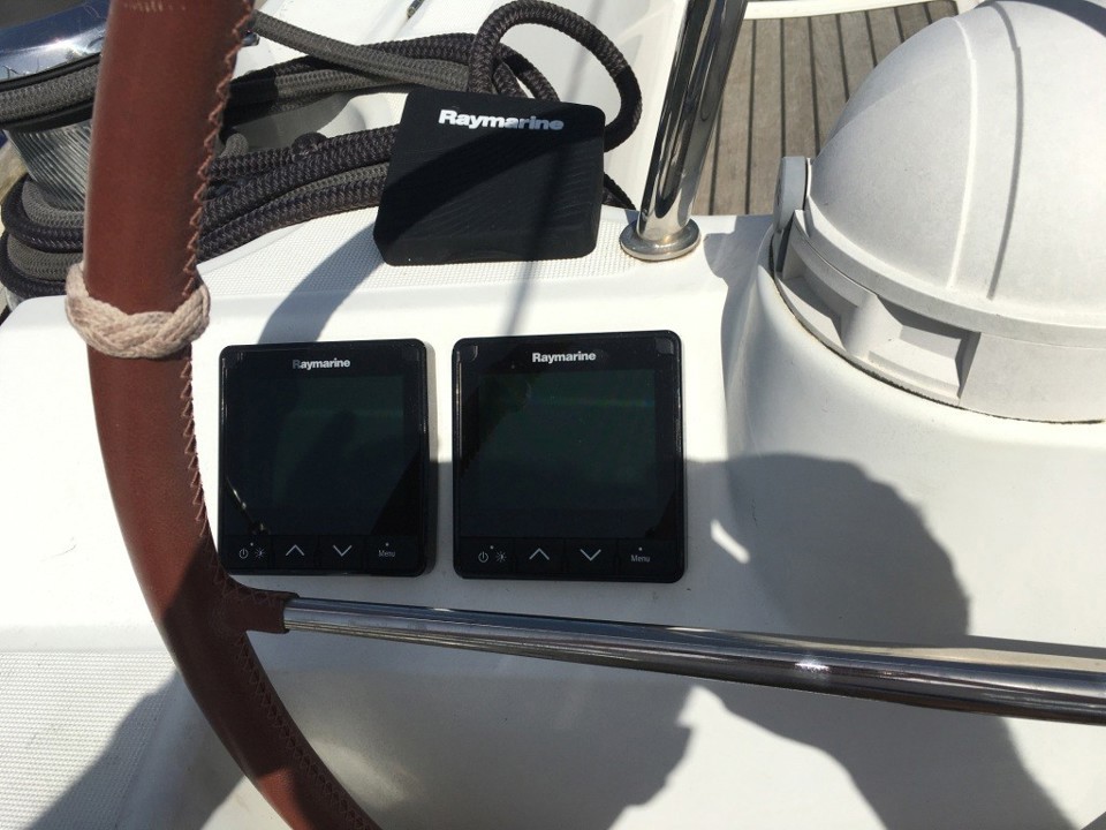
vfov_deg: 48.2
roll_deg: +0.8
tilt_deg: -42.7
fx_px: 927
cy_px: 415
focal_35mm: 29
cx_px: 553
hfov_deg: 61.7
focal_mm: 4.15
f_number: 2.2
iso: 25
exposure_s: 1/4274
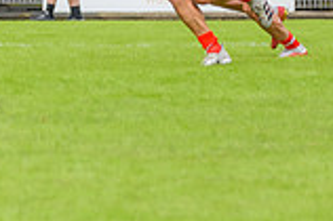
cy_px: -205
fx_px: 14193
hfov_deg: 1.3
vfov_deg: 0.9
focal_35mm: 1536
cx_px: 476
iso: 800
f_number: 10
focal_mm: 360
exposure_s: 1/1600
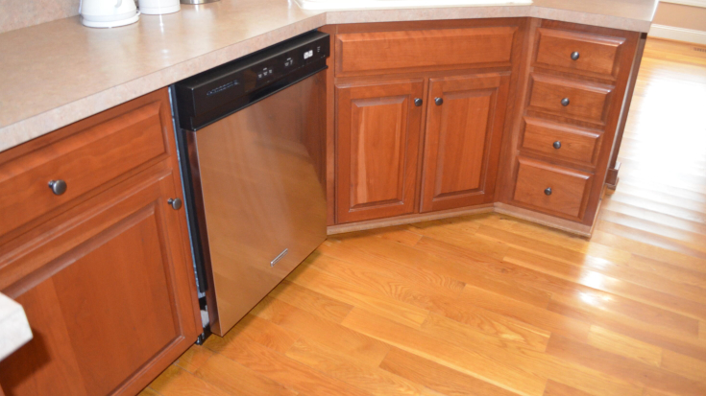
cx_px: 350
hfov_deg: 66.1
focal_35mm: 29
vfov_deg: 40.1
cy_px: 171
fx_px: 543
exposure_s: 1/60
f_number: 3.5
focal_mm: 18
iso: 2200
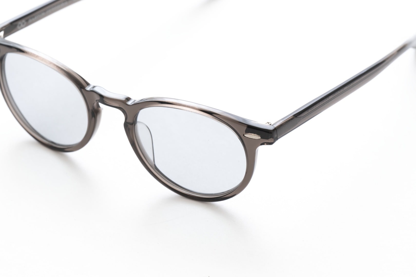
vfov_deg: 7.6
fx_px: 2079
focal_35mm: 180
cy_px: 138
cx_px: 208
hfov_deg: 11.4
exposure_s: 1/160
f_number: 11
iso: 100
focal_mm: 120
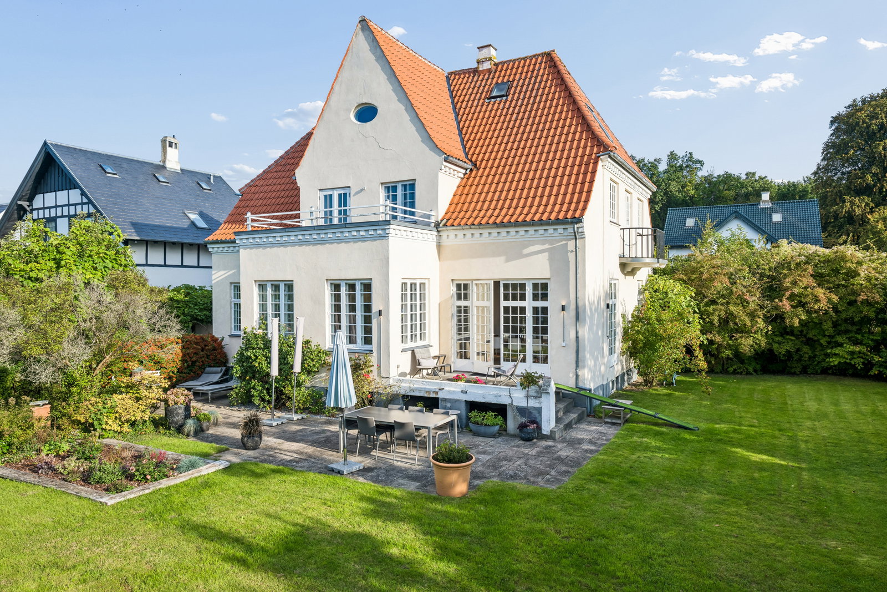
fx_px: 591
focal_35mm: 24
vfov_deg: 53.1
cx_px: 444
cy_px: 296
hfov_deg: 73.7
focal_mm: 24
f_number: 9
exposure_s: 1/200
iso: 160
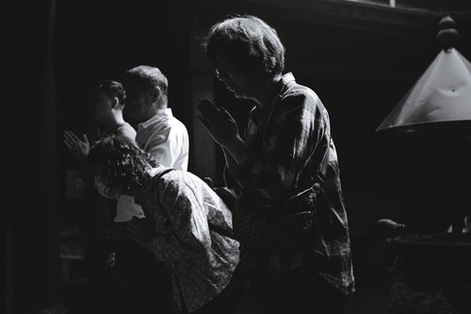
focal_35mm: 40
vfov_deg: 33.4
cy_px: 157
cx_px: 236
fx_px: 523
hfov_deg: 48.5
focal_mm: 40
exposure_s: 1/500
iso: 200
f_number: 4
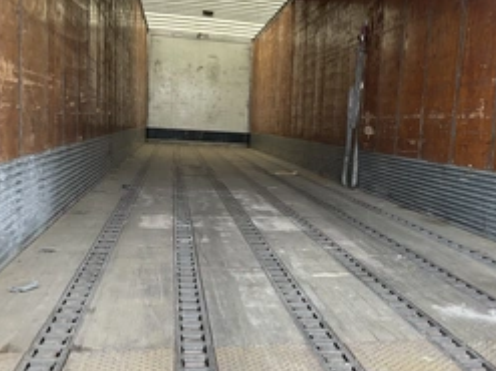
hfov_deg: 39.8
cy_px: 215
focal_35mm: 47
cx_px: 343
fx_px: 673
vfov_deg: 30.8
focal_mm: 3
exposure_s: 1/172
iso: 25
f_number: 1.8
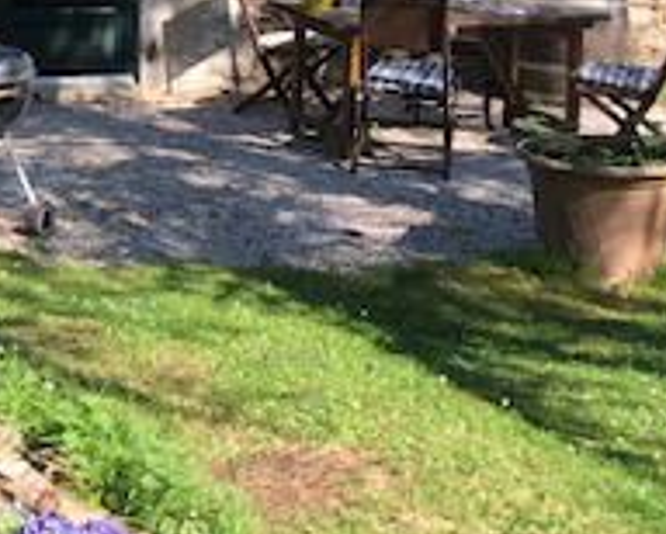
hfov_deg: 20.7
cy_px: -66
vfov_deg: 16.4
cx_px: 101
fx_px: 1796
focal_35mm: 91
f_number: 1.8
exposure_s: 1/281
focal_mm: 3.99
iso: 20
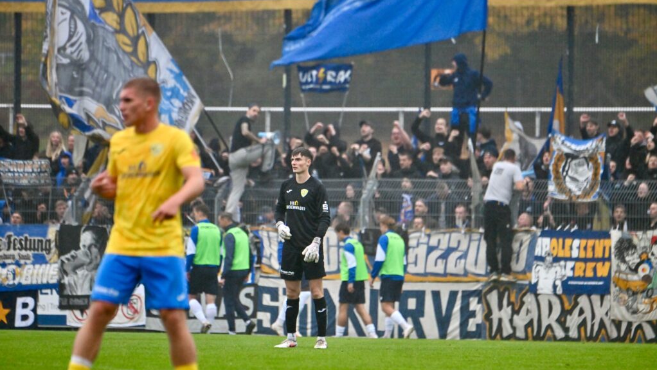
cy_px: 204
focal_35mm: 420
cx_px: 328
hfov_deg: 5.1
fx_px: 7317
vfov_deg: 2.9
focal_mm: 400
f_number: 5.6
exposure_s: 1/1600
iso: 3200
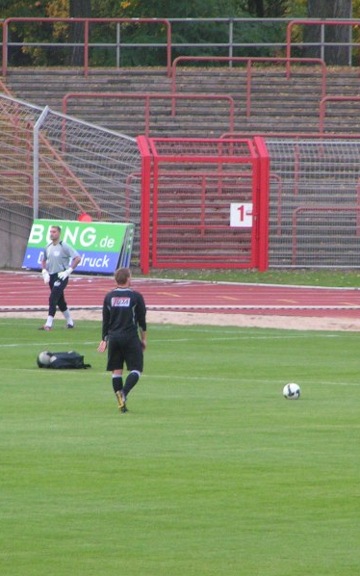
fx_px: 8457
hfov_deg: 2.4
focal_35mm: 539
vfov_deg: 3.9
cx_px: 135
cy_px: 288
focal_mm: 58
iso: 200
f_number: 3.5
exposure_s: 1/100
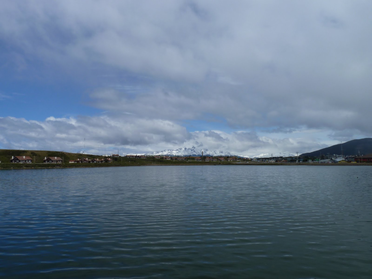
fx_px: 290
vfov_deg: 51.4
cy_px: 140
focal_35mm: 27
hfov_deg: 65.3
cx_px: 186
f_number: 7.1
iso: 80
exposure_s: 1/400
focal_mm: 4.8
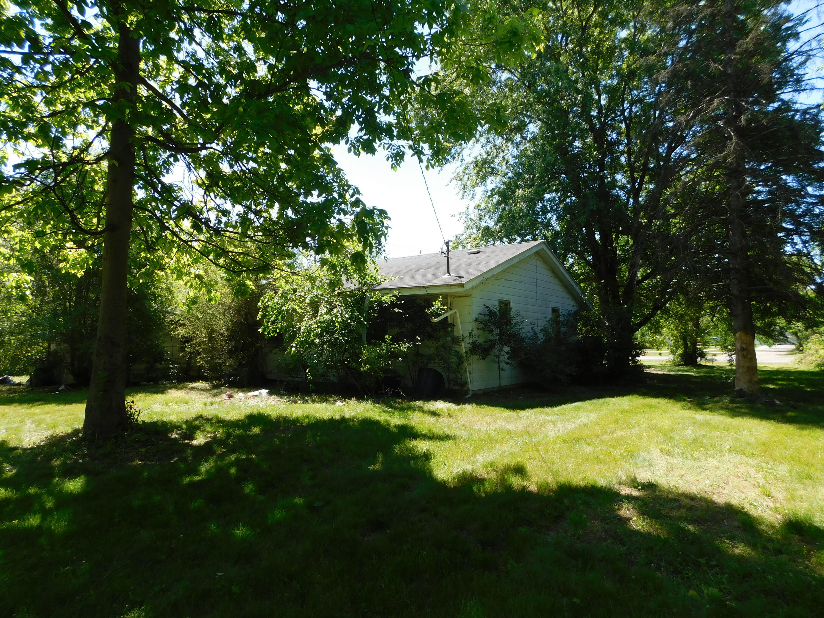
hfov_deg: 73.9
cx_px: 412
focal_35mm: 23
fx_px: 547
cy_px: 309
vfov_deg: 58.9
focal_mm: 4
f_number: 3
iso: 125
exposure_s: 1/500
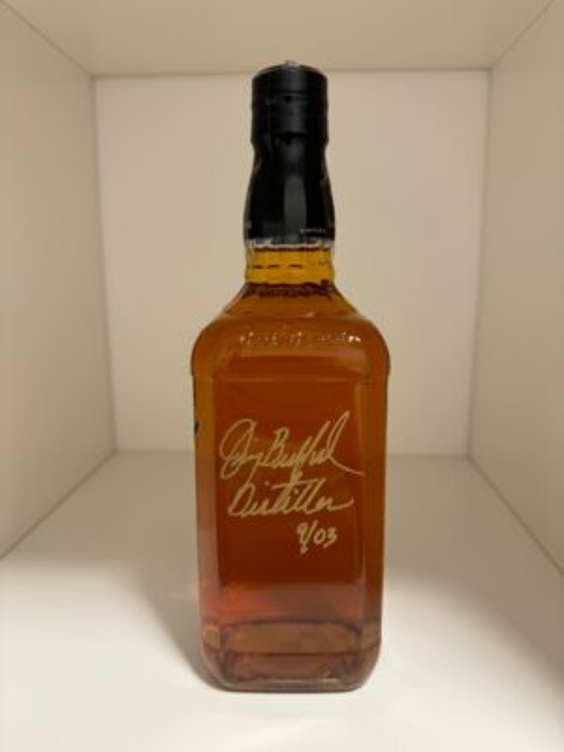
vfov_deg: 71.6
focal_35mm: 24
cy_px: 376
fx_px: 521
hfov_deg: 56.8
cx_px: 282
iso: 200
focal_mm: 6.76
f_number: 1.78
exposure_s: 1/100
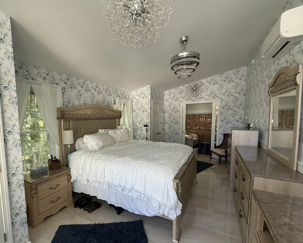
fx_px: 152
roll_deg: +1.6
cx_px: 126
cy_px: 134
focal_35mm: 17
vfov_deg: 76.8
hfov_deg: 88.9
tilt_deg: -6.1
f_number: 2.2
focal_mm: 2.22
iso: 160
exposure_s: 1/99
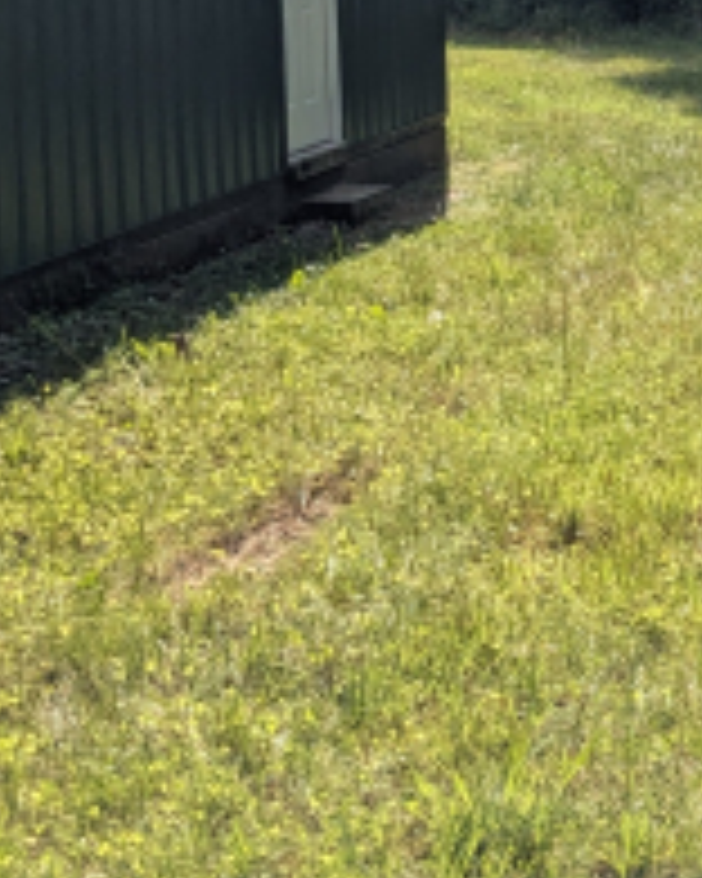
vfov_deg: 20.1
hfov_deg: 16.9
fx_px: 2337
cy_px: -135
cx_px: 583
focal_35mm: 90
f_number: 1.73
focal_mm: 4.38
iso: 49
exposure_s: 1/2924
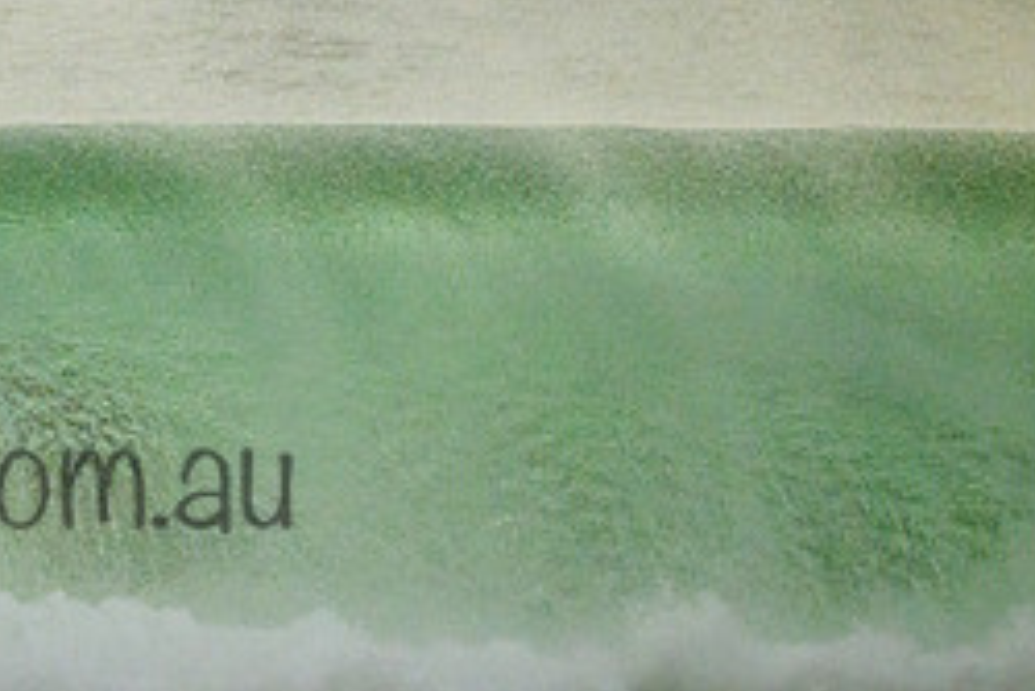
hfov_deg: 1.1
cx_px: -145
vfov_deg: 0.7
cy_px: 432
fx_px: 53302
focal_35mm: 1853
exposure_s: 1/8000
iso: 2800
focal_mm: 800
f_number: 11
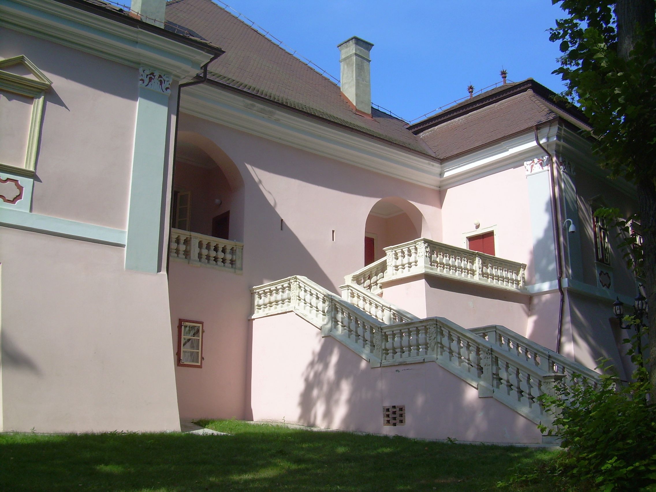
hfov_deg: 49.0
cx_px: 328
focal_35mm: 38
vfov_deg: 37.7
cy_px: 246
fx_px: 720
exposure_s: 1/420
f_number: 4.6
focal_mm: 6.3
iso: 50
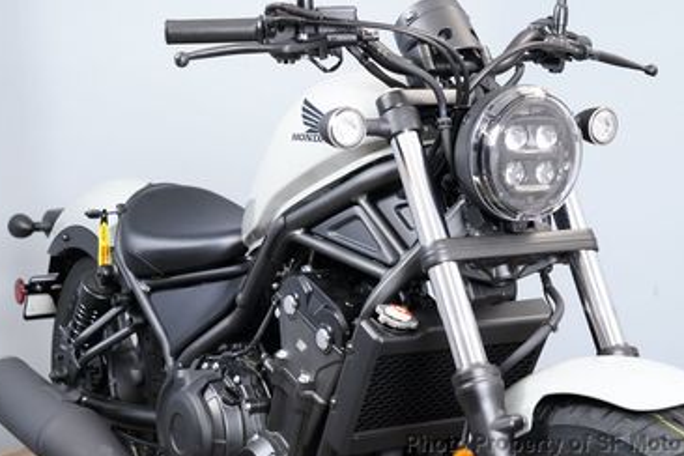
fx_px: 1330
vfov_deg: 19.5
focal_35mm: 70
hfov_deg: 28.8
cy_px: 216
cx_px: 346
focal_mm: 64
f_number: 7.1
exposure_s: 1/80
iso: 5000
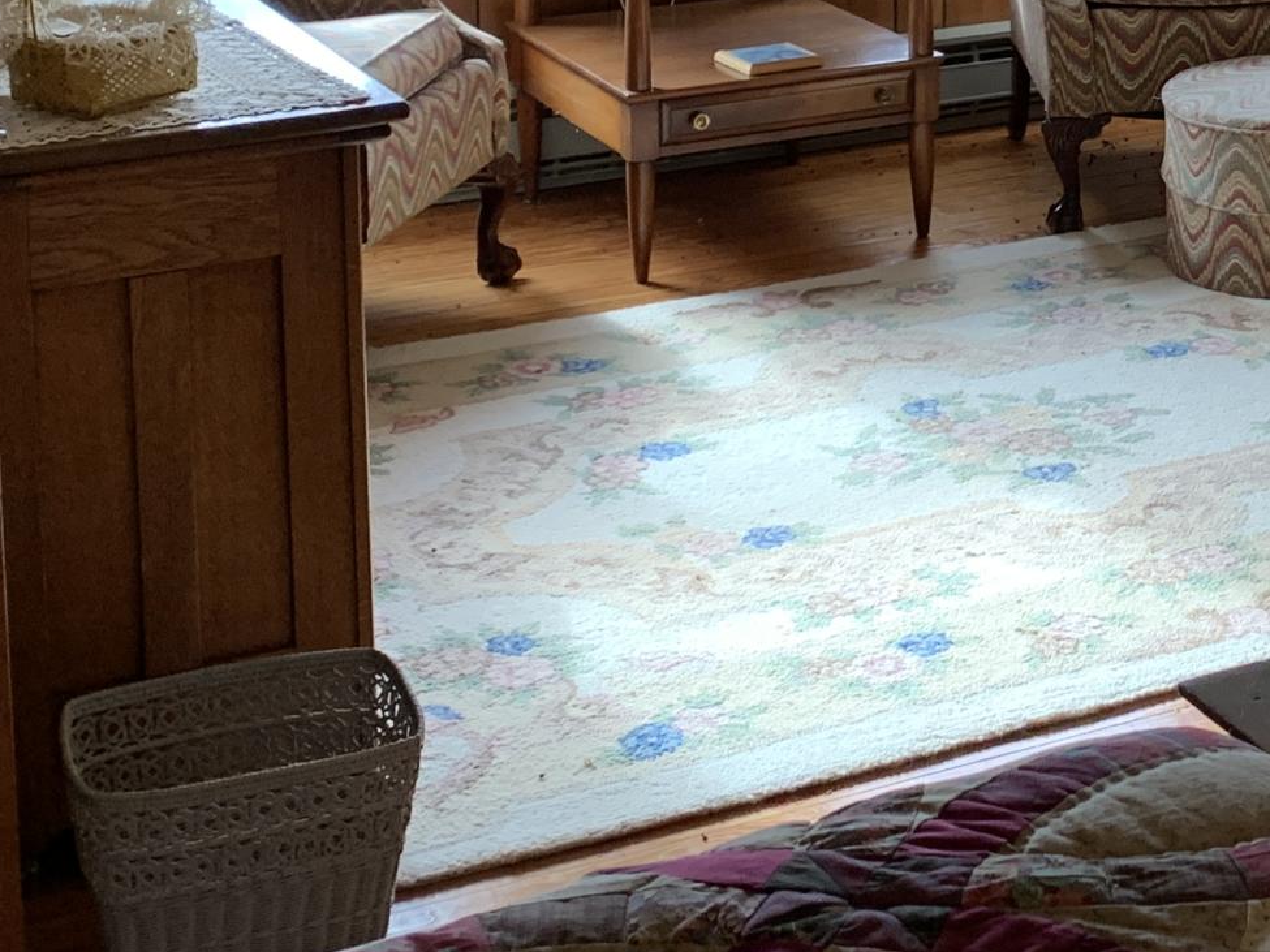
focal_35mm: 80
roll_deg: -1.2
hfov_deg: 23.2
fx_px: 2935
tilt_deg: -10.2
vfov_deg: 17.6
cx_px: 1329
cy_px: -185
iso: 125
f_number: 1.8
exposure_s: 1/60
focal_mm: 4.25
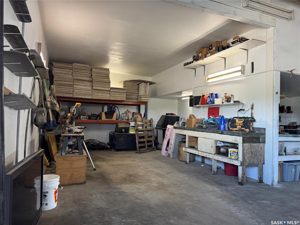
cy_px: 112
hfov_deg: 71.6
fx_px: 208
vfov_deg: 56.8
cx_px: 150
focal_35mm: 24
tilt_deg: +1.9
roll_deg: -1.6
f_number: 1.78
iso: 200
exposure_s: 1/60
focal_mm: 6.76
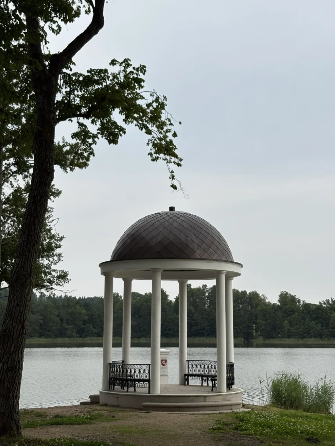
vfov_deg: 36.8
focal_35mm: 52
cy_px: 223
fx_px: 671
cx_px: 168
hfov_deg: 28.0
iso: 32
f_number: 1.6
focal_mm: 5.96
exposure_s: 1/2639
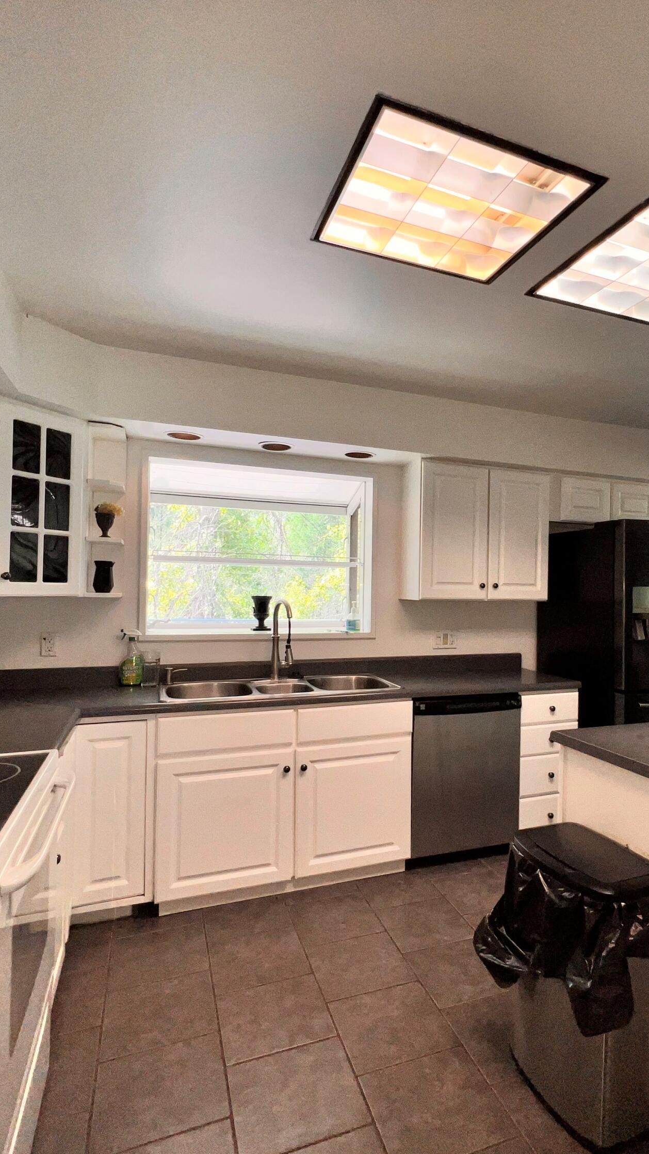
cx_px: 427
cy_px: 580
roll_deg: -0.7
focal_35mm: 19
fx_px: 581
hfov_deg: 57.2
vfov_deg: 89.6
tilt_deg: +0.0
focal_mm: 1.57
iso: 25
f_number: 1.8
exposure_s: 1/171
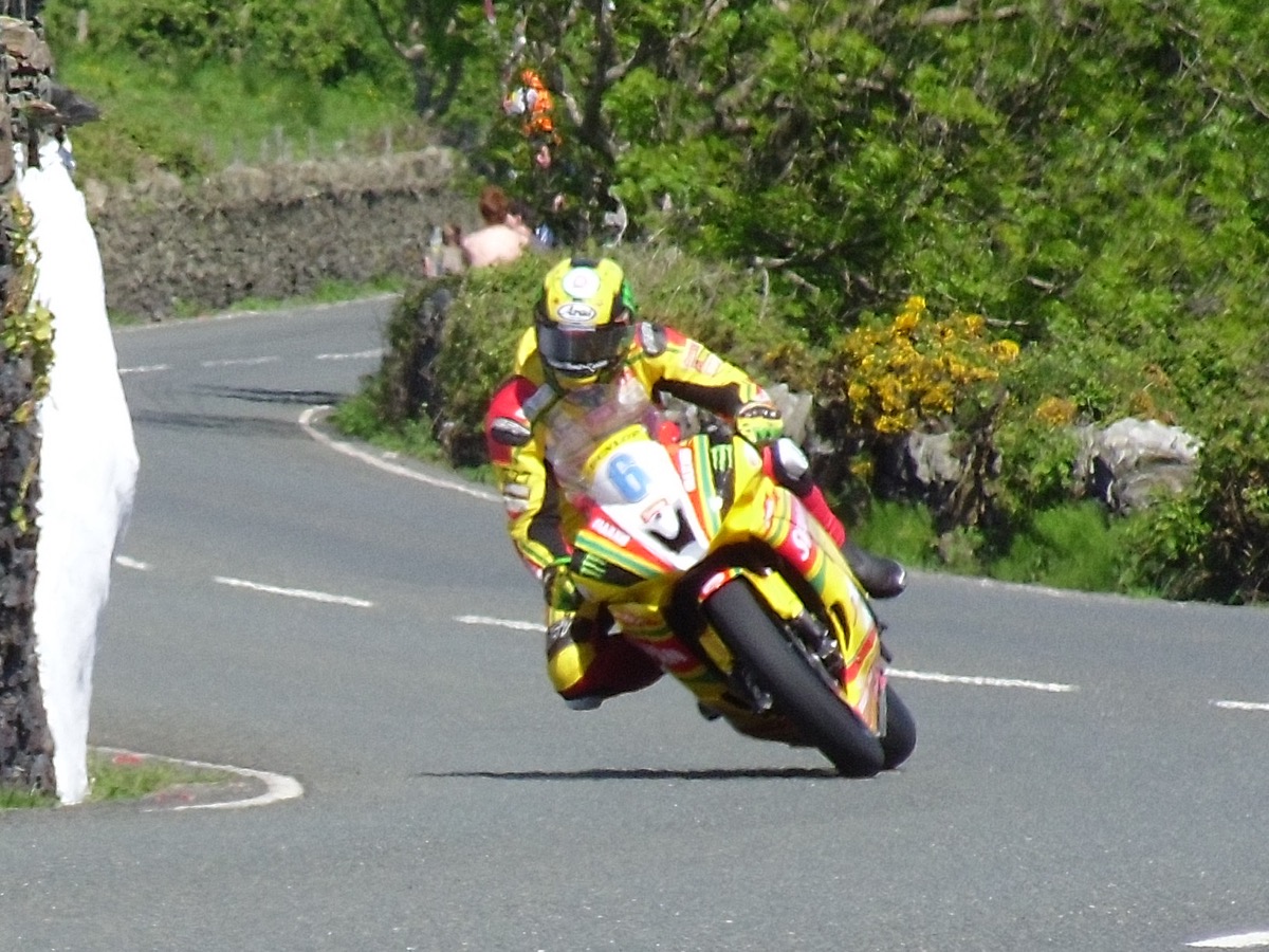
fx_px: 7955
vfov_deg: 6.8
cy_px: 476
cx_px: 634
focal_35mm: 217
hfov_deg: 9.1
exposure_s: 1/279
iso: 80
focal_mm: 39.2
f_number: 5.5
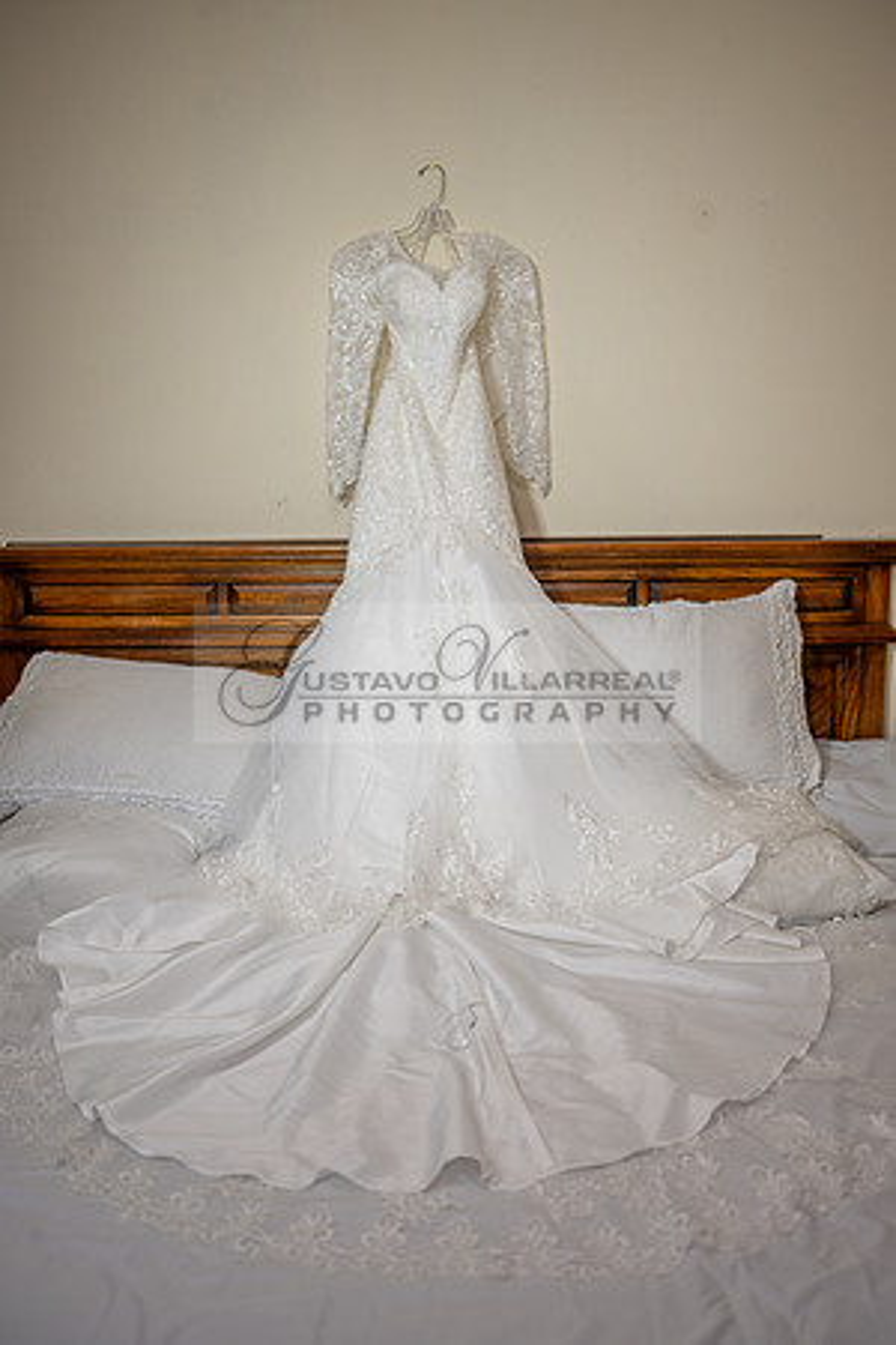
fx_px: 1195
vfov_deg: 58.7
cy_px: 672
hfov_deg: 41.1
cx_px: 448
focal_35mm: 32
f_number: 2.8
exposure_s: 1/160
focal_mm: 32
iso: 500
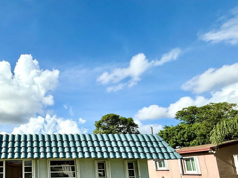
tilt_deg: +10.4
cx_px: 32
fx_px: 172
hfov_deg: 60.7
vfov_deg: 51.8
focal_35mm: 25
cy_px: 139
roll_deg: +1.4
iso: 50
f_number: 2.2
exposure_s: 1/3891
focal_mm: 2.22
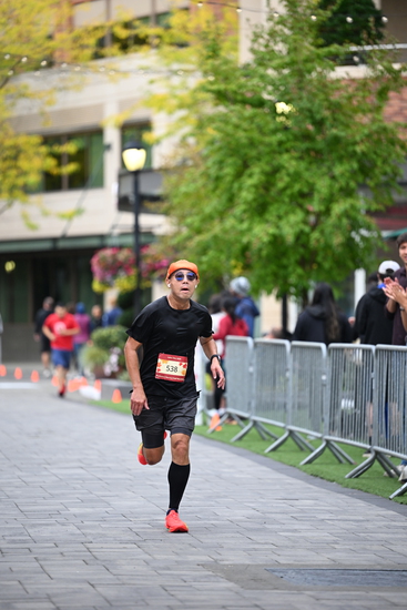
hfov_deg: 8.3
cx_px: 204
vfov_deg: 12.4
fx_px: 2796
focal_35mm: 165
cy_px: 305
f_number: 2.8
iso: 1000
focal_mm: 165
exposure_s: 1/1600
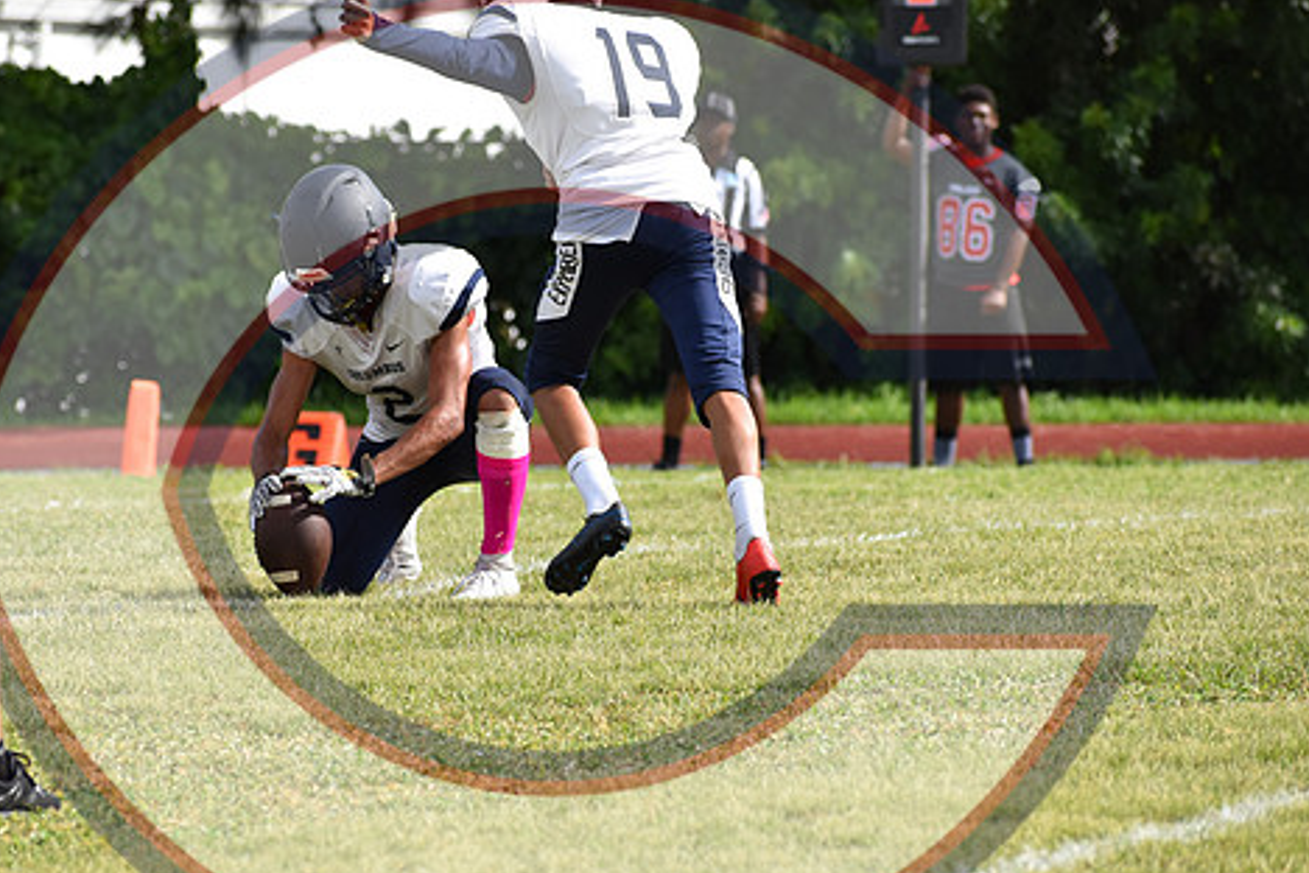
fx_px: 12834
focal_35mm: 353
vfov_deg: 3.9
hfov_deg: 5.8
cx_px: 543
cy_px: 491
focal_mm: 190
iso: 400
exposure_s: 1/1600
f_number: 6.3
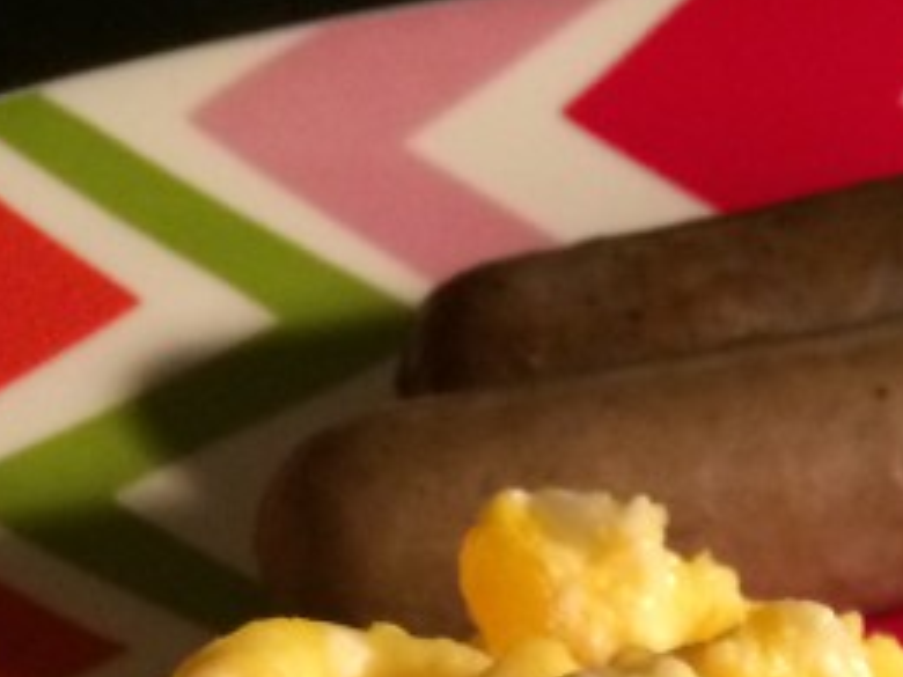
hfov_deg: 16.0
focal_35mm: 118
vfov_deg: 11.6
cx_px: 1118
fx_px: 3078
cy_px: 1250
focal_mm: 4.12
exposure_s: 1/17
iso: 320
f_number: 2.2
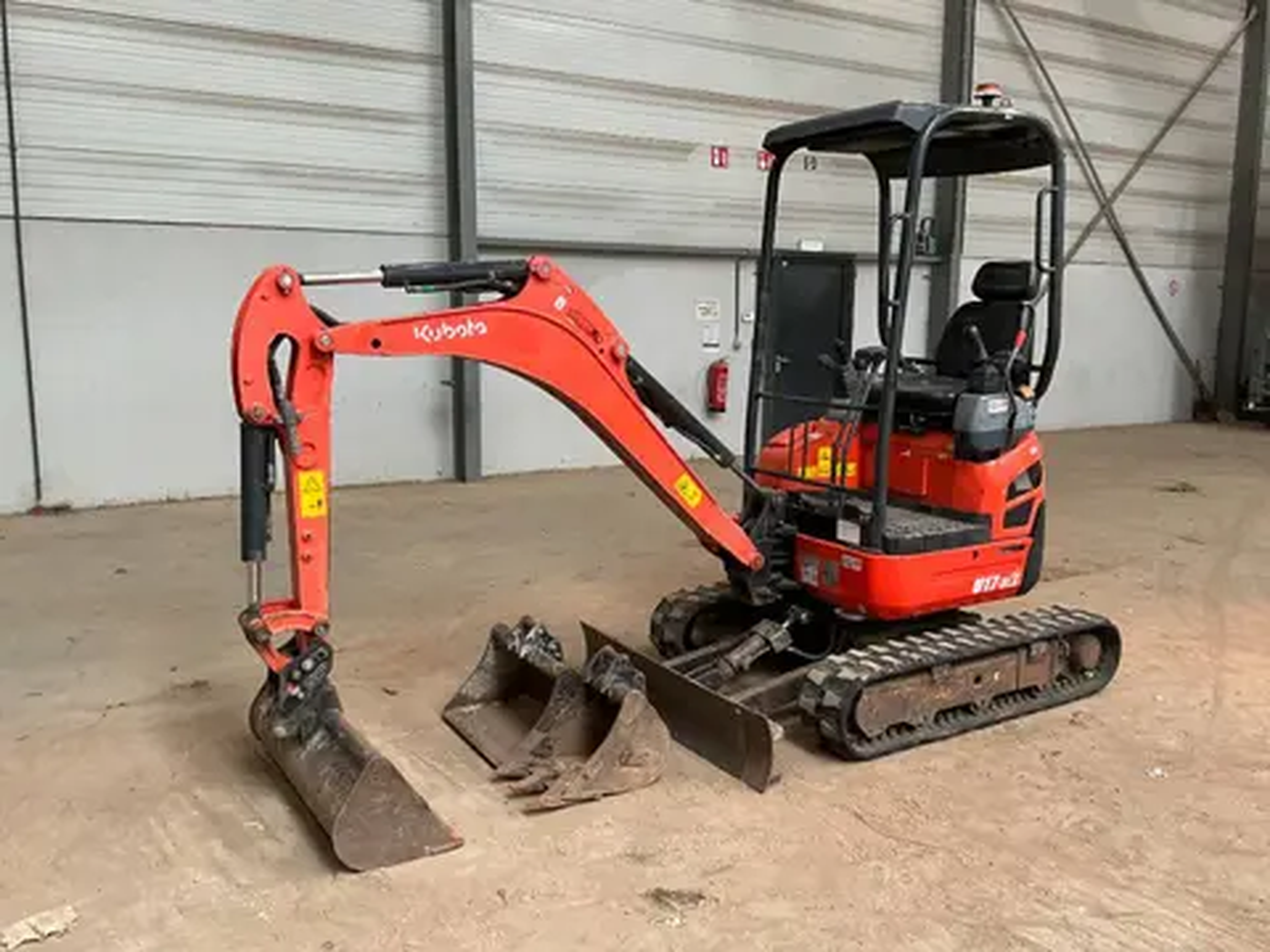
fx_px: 1064
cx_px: 635
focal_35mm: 29
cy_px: 476
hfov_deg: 61.7
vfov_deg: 48.2
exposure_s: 1/65
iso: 64
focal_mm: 3
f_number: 1.8
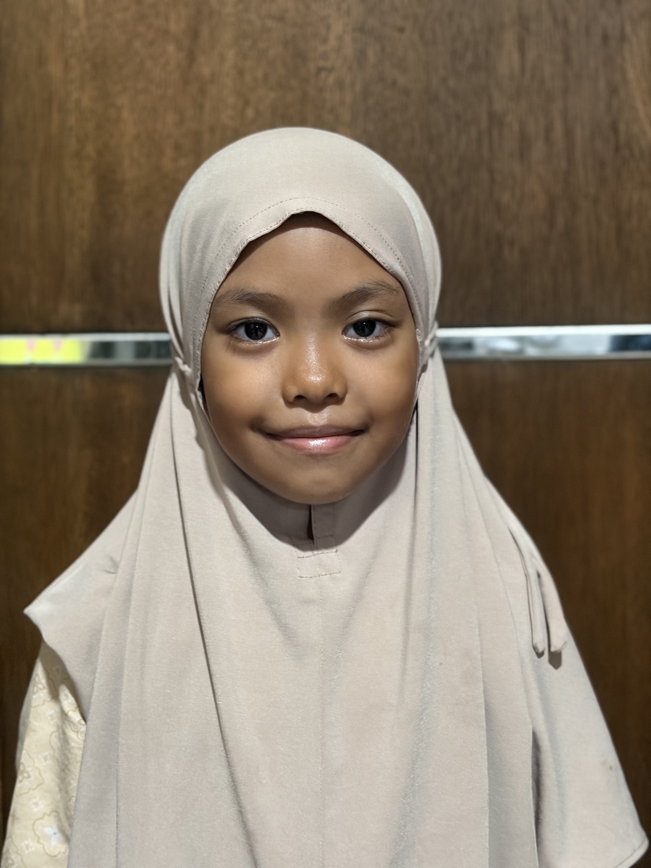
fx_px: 1304
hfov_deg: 28.0
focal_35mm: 52
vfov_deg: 36.8
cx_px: 326
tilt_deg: -2.6
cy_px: 434
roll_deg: +0.4
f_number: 1.6
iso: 400
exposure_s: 1/24
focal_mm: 5.96
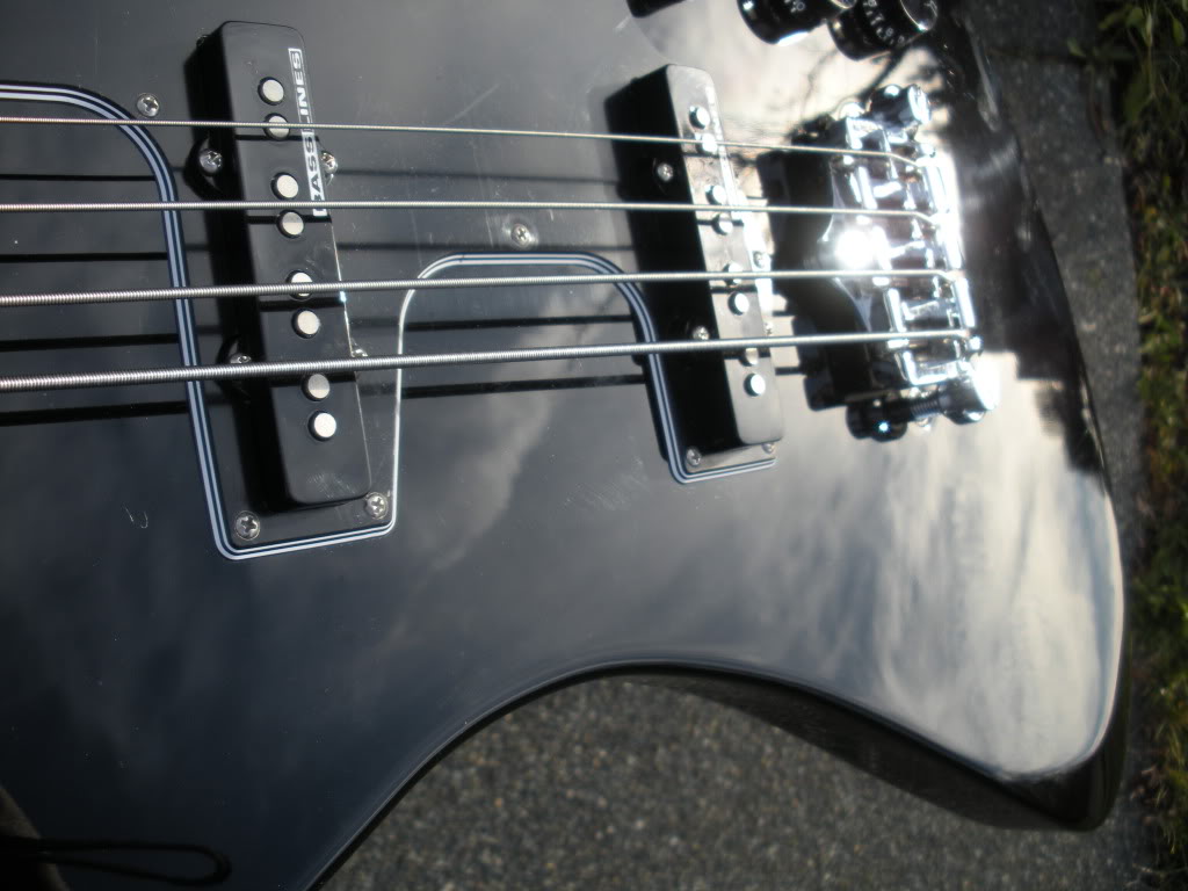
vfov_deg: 39.7
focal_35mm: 36
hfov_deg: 51.4
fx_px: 1235
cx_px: 594
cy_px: 446
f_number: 3.5
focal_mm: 6.3
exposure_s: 1/220
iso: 64
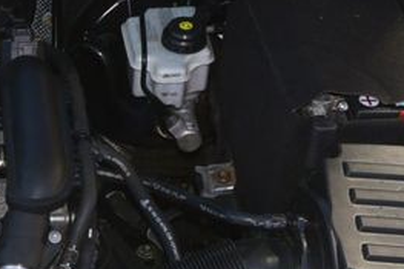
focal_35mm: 113
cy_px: 247
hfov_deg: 17.6
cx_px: -22
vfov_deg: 12.0
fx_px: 1267
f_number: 5.6
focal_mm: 11
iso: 160
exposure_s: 1/250
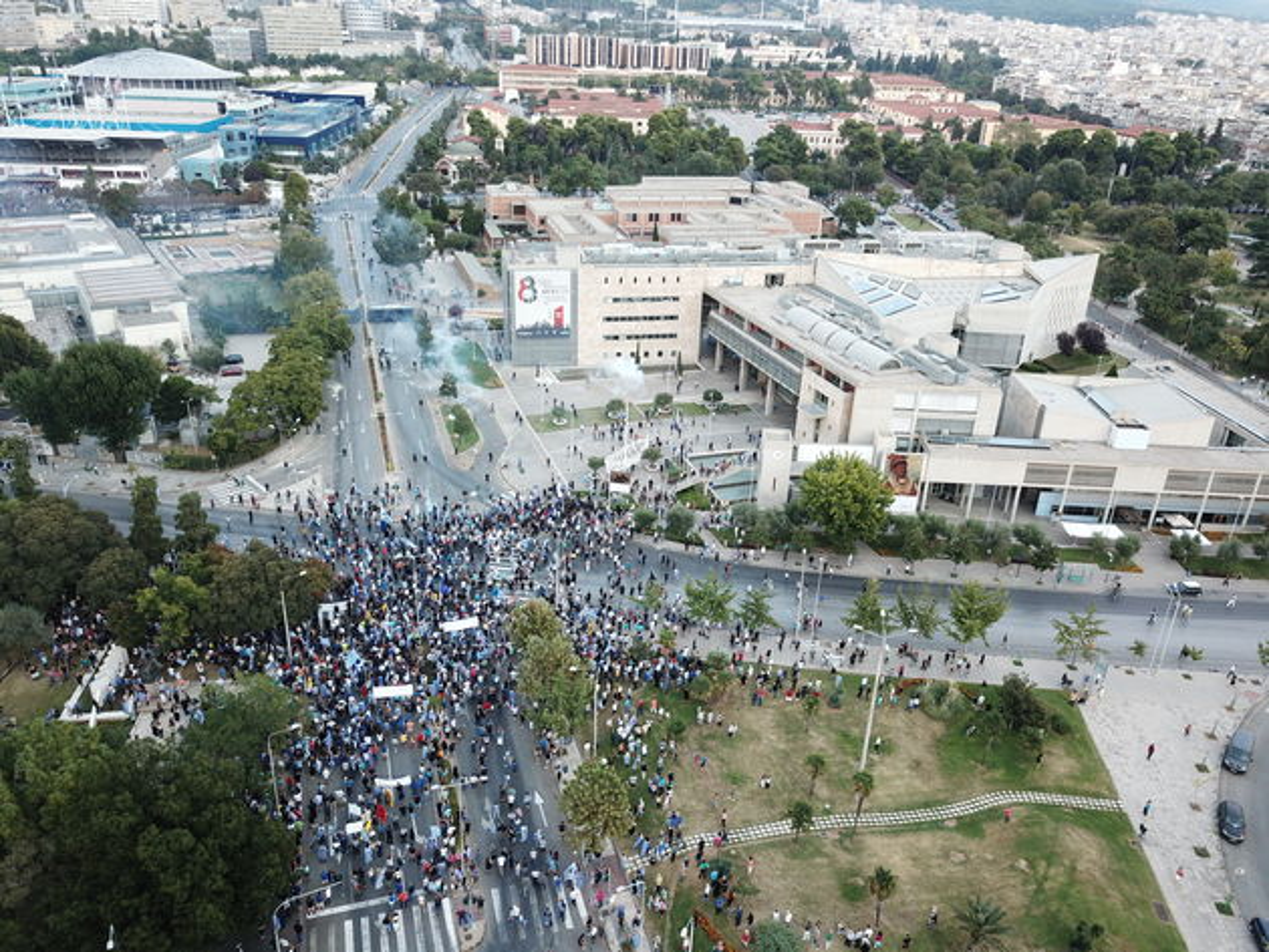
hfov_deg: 67.3
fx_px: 954
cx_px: 634
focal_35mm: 26
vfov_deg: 53.1
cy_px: 476
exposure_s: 1/100
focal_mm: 4.73
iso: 136
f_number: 2.2
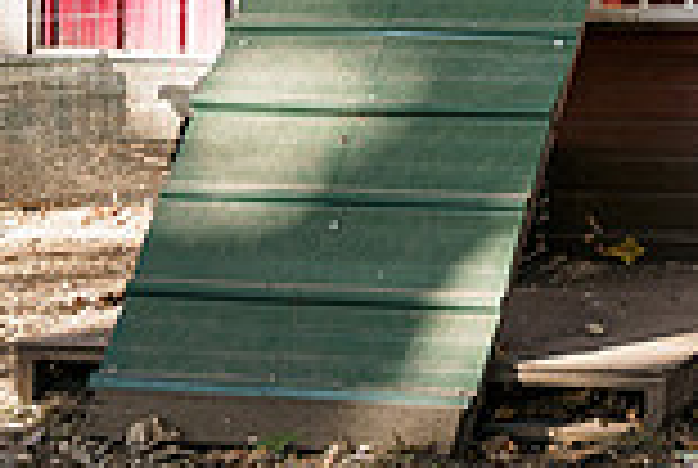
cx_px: 1055
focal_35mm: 183
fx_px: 3555
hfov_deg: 10.8
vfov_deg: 7.3
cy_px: -356
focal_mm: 43.2
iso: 100
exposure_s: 1/400
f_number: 2.8
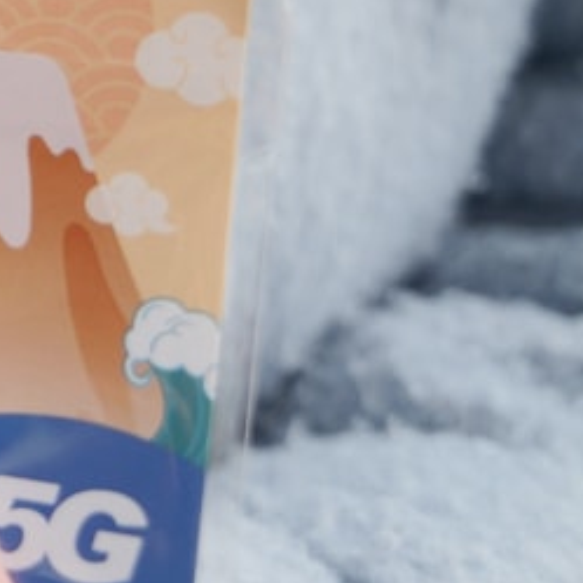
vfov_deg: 13.7
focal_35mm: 123
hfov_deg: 11.7
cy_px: -162
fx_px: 2344
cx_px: -805
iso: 200
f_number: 4
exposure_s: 1/60
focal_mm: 30
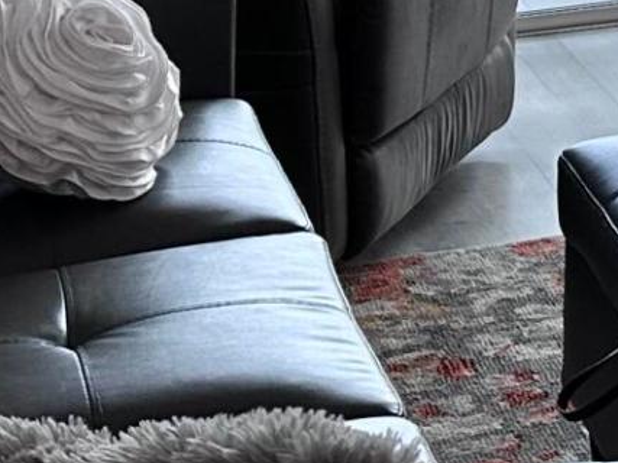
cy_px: -511
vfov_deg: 8.6
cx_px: 1387
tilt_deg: -4.7
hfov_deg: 10.7
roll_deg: -0.5
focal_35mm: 162
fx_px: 2891
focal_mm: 6.86
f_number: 1.78
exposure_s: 1/120
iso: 80
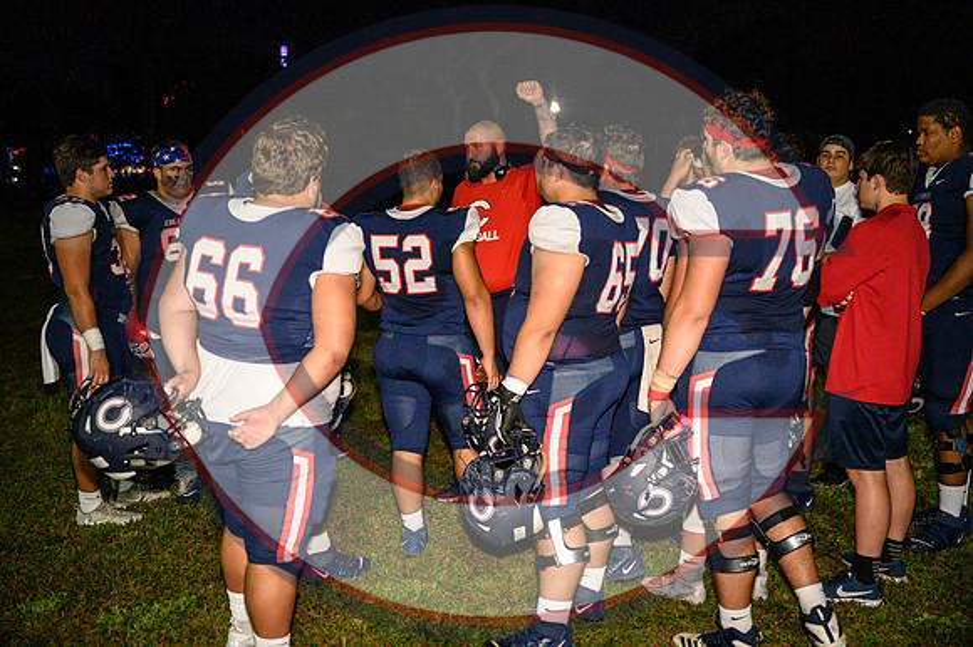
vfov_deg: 32.6
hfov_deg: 47.4
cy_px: 324
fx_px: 1107
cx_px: 486
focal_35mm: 41
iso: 10000
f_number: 2.8
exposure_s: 1/3200
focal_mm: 41
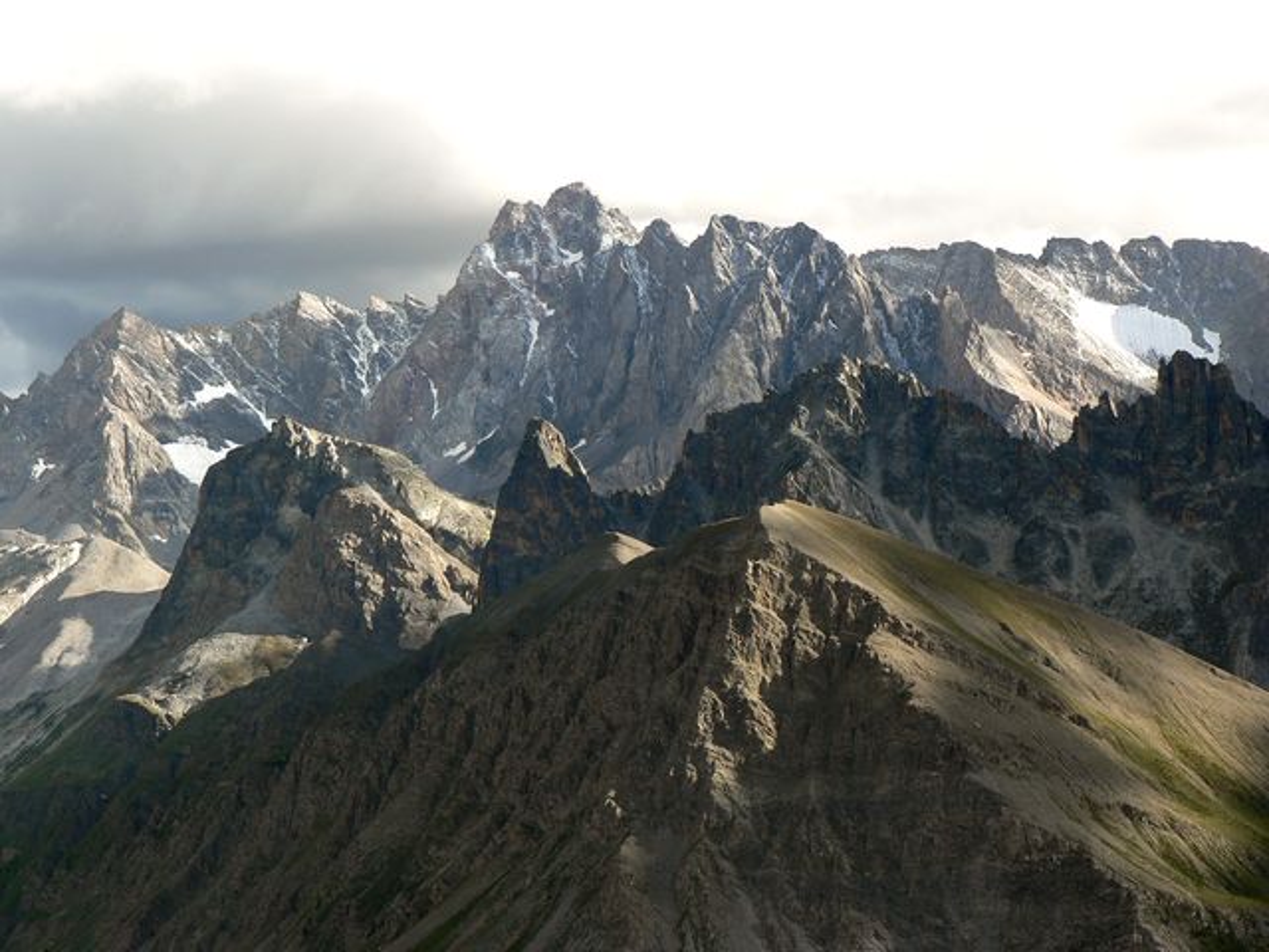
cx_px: 634
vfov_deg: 13.2
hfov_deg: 17.6
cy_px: 476
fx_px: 4106
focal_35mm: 112
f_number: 4
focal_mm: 18.6
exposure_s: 1/320
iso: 80
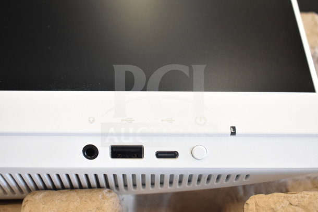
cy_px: 106
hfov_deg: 38.9
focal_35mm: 51
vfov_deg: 26.5
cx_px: 159
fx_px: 451
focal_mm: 34
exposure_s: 1/50
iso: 1400
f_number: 4.5
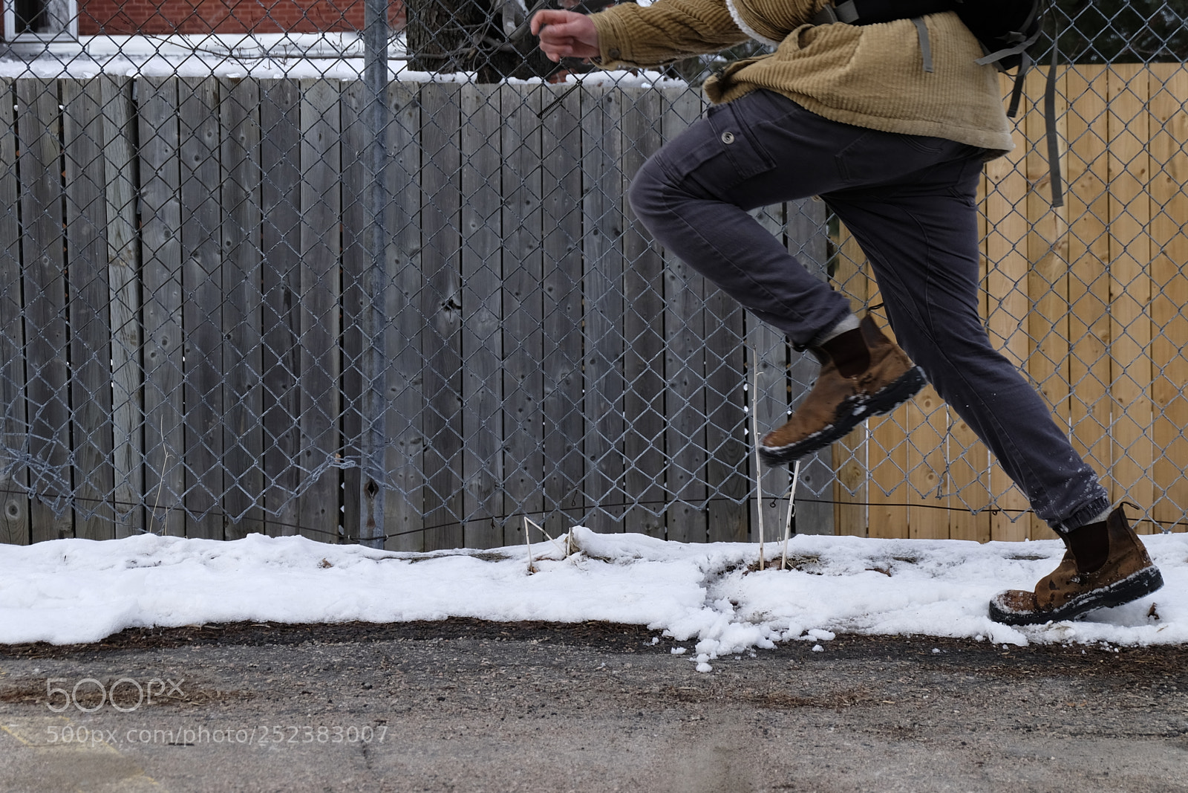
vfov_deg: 18.2
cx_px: 594
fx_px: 2475
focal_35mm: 75
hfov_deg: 27.0
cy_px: 396
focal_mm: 50
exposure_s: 1/1000
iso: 500
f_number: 5.6
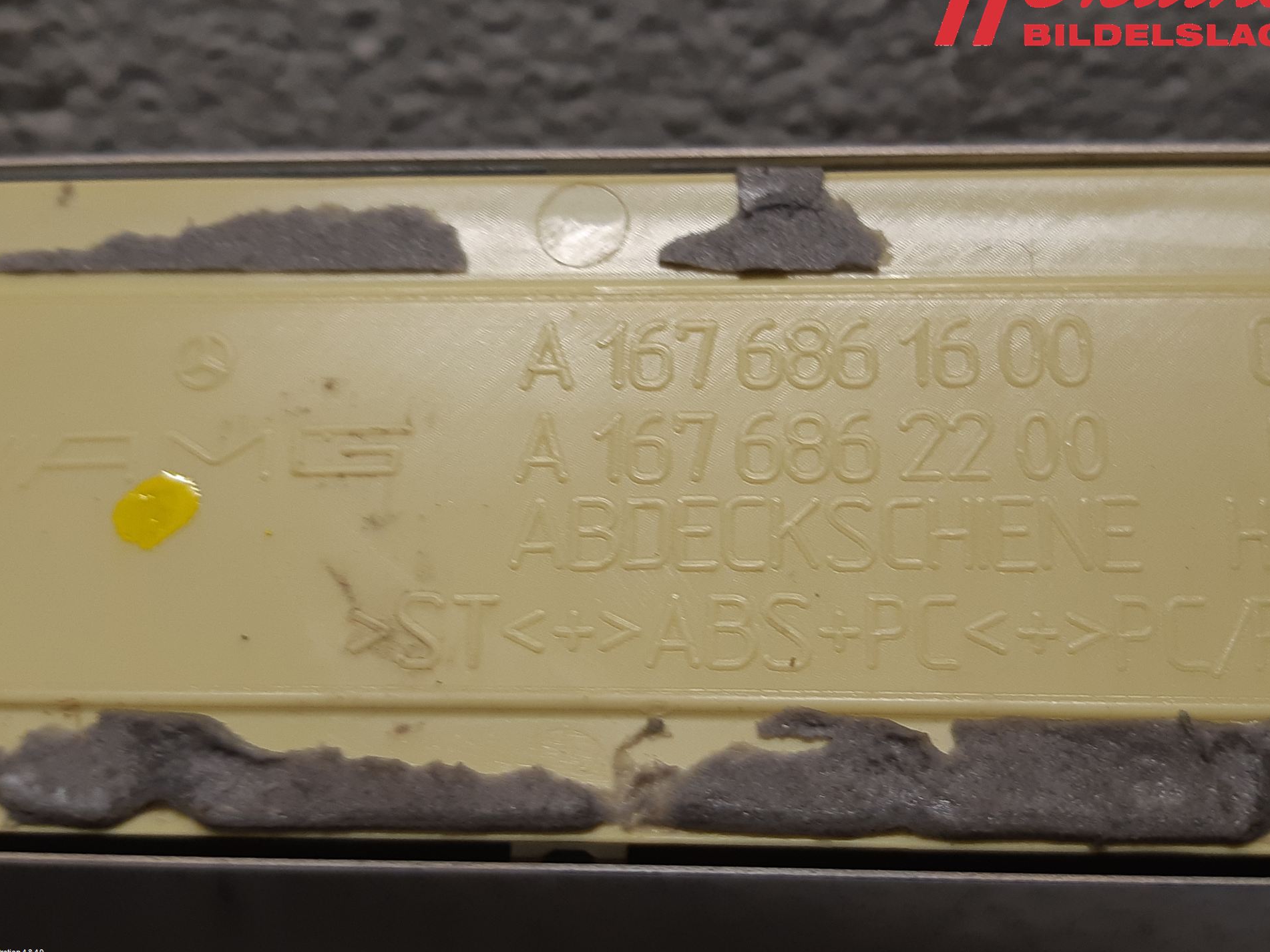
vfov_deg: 49.7
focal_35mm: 28
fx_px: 1027
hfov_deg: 63.4
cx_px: 660
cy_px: 445
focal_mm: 3.93
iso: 64
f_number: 1.7
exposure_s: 1/50
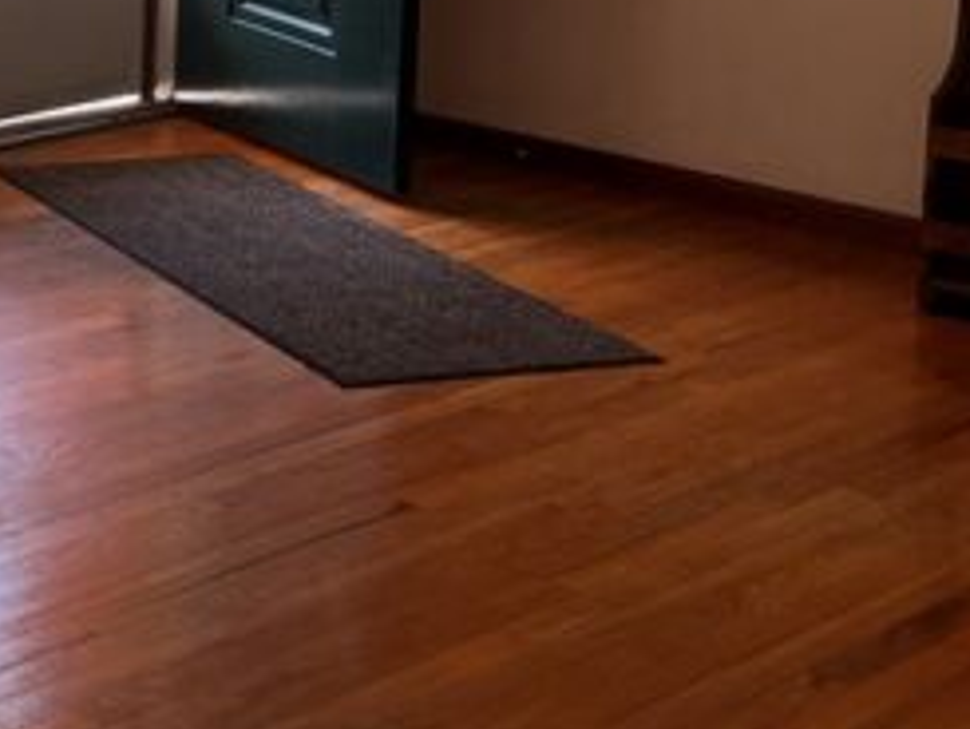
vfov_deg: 16.8
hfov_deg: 20.6
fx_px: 2383
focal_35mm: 85
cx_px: -356
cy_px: -79
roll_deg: +0.6
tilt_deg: -8.2
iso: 40
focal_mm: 5.1
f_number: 1.6
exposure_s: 1/146
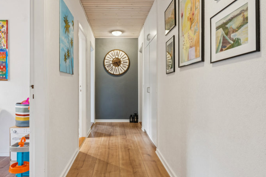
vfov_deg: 48.6
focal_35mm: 27
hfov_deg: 67.9
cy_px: 87
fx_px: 196
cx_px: 115
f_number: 10
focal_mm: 15
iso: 200
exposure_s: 1/1.67
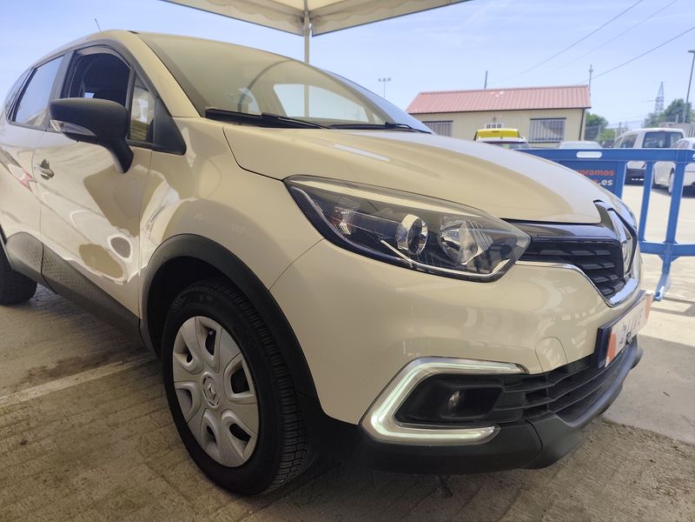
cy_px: 261
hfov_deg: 73.9
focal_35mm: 23
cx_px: 348
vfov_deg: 58.9
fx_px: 462
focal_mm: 6.19
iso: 50
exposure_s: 1/912
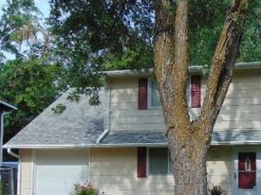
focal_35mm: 71
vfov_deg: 20.6
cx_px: 209
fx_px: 535
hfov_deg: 26.9
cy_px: 141
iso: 80
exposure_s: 1/640
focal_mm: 6.9
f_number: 3.3
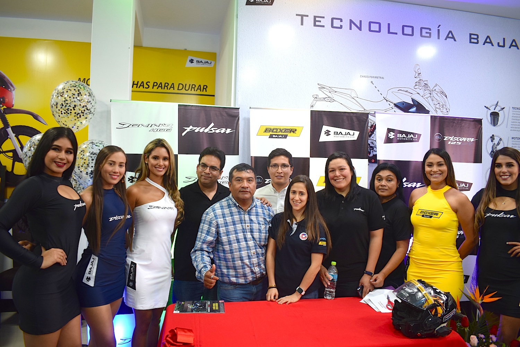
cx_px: 260
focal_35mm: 27
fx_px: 390
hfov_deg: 67.4
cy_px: 174
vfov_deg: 47.9
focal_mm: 18
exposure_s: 1/60
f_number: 4
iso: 450
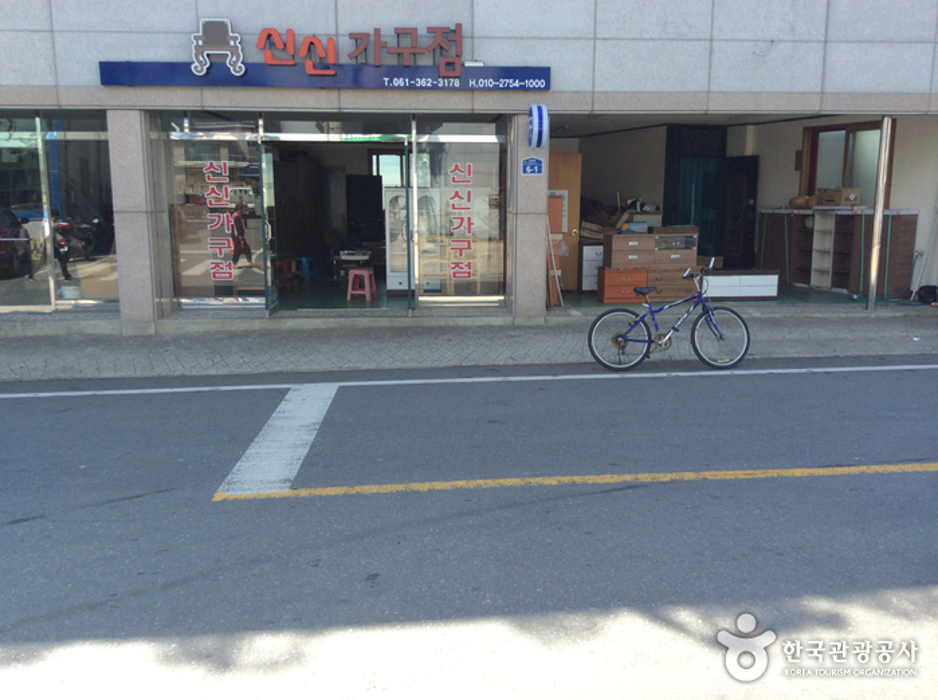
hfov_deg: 55.4
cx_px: 469
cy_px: 350
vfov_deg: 42.8
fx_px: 893
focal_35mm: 33
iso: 32
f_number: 2.4
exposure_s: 1/362
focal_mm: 3.3
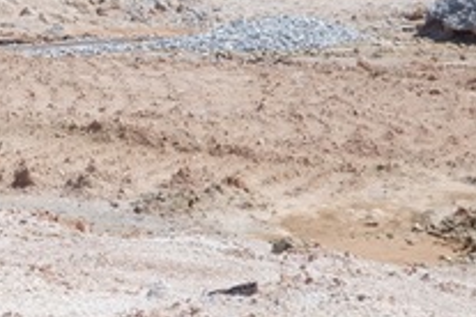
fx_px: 2142
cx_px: -343
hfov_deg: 11.8
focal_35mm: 162
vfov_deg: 8.4
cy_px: 14
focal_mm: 28
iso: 200
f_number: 8
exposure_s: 1/480
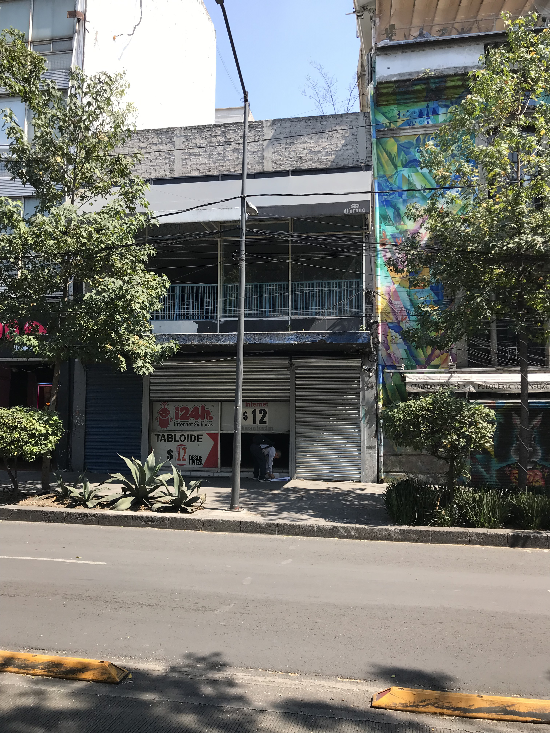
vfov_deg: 63.4
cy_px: 366
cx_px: 275
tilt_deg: +3.8
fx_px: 593
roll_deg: +0.6
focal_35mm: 28
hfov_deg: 49.7
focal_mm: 3.99
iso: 20
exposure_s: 1/748
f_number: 1.8
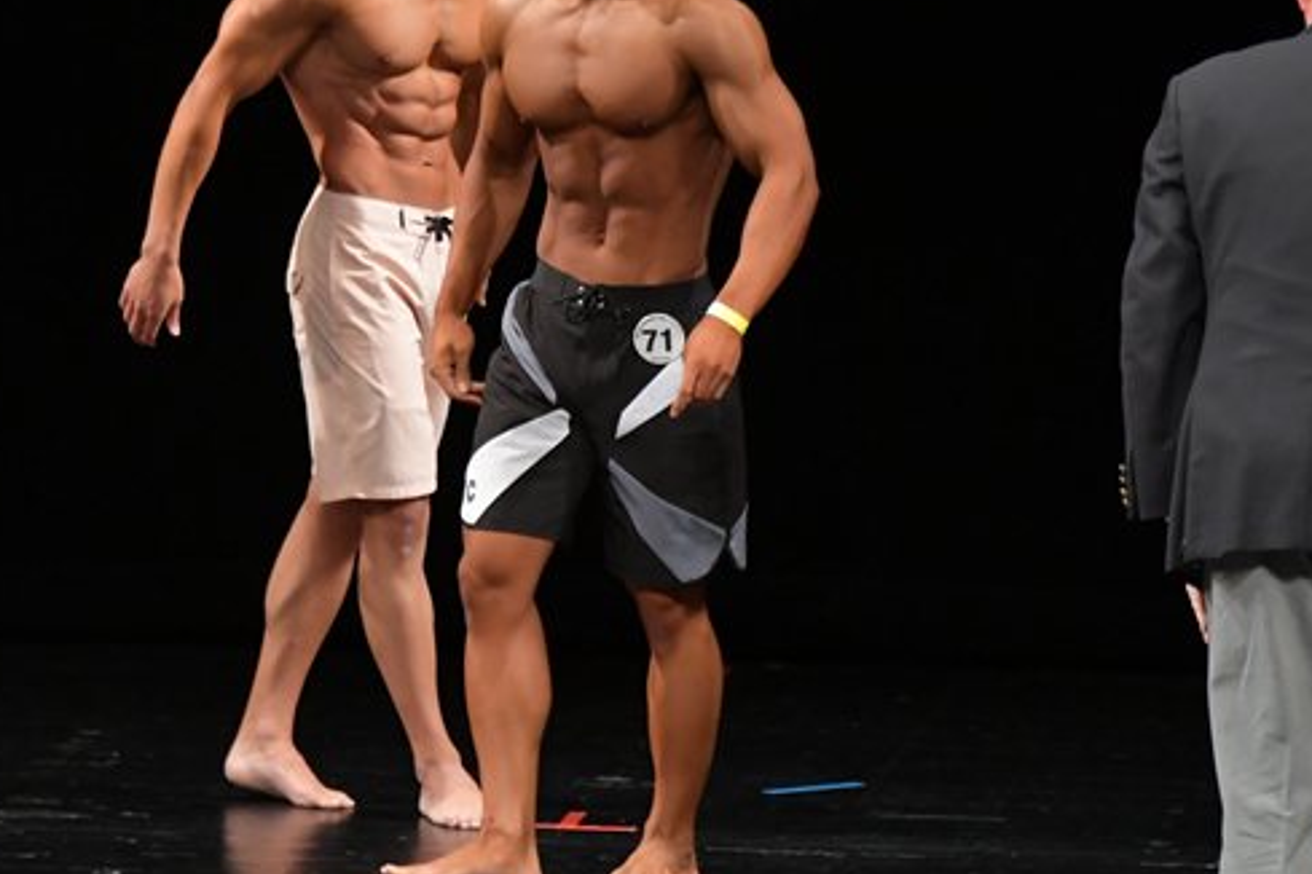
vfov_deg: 2.9
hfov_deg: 4.3
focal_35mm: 475
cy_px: 263
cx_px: 613
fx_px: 17310
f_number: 5.6
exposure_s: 1/400
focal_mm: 200
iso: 3200
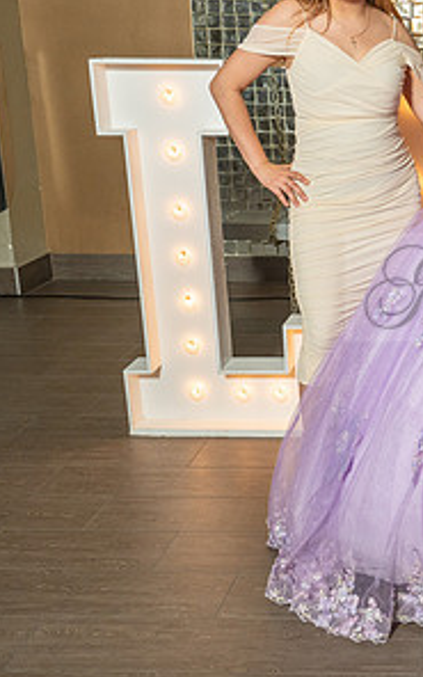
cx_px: 544
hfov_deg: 22.4
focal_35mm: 52
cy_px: 287
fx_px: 959
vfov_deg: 38.8
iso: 640
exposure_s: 1/125
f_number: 5
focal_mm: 26
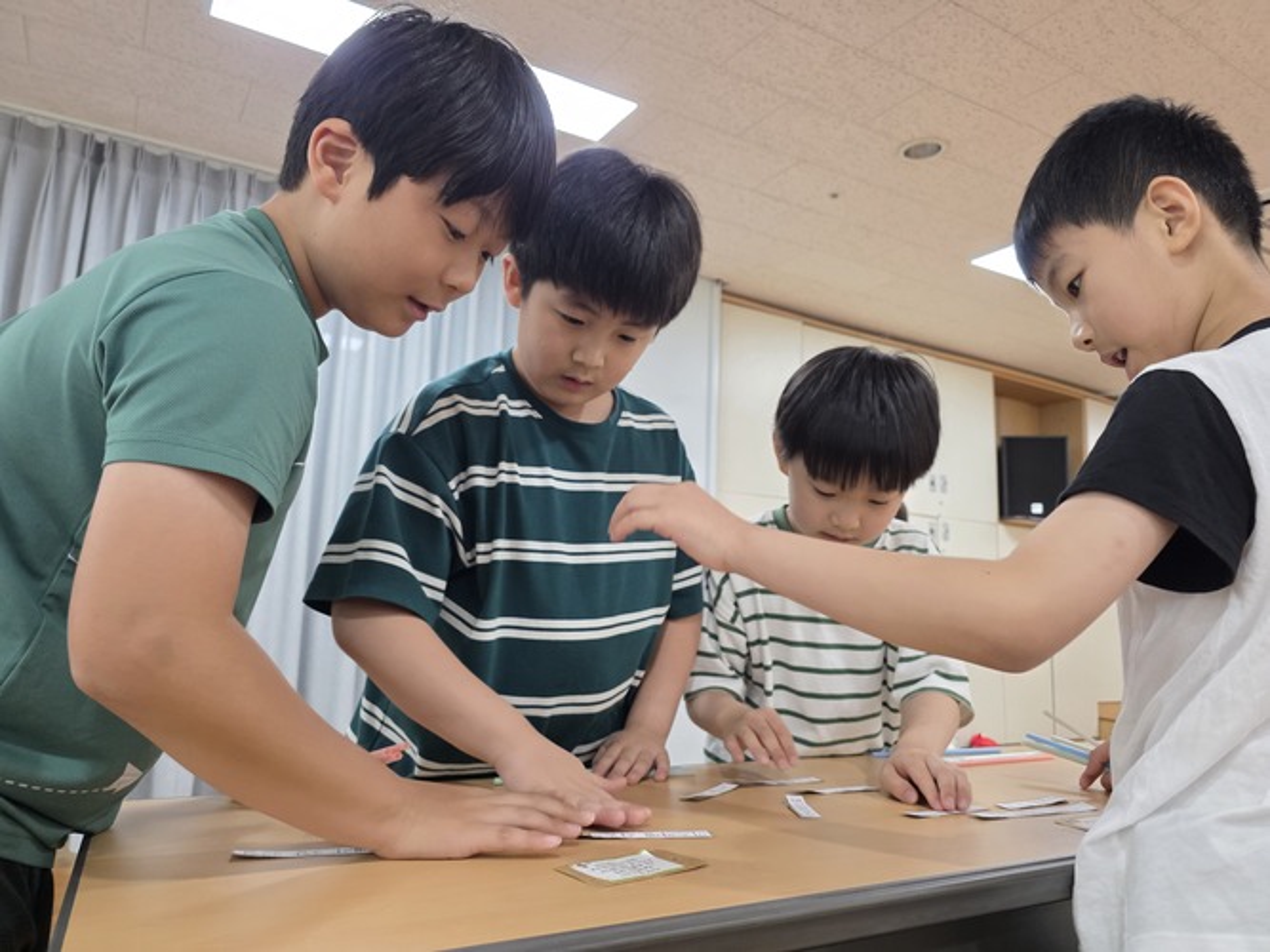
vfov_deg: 58.9
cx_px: 635
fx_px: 844
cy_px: 476
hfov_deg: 73.9
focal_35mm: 23
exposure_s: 1/120
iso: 400
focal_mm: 6.3
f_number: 1.7
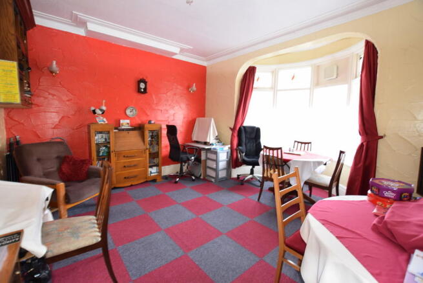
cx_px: 212
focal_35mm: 15
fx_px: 176
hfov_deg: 100.4
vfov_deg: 77.4
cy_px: 142
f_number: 4.5
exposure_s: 1/15
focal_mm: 10
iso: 320
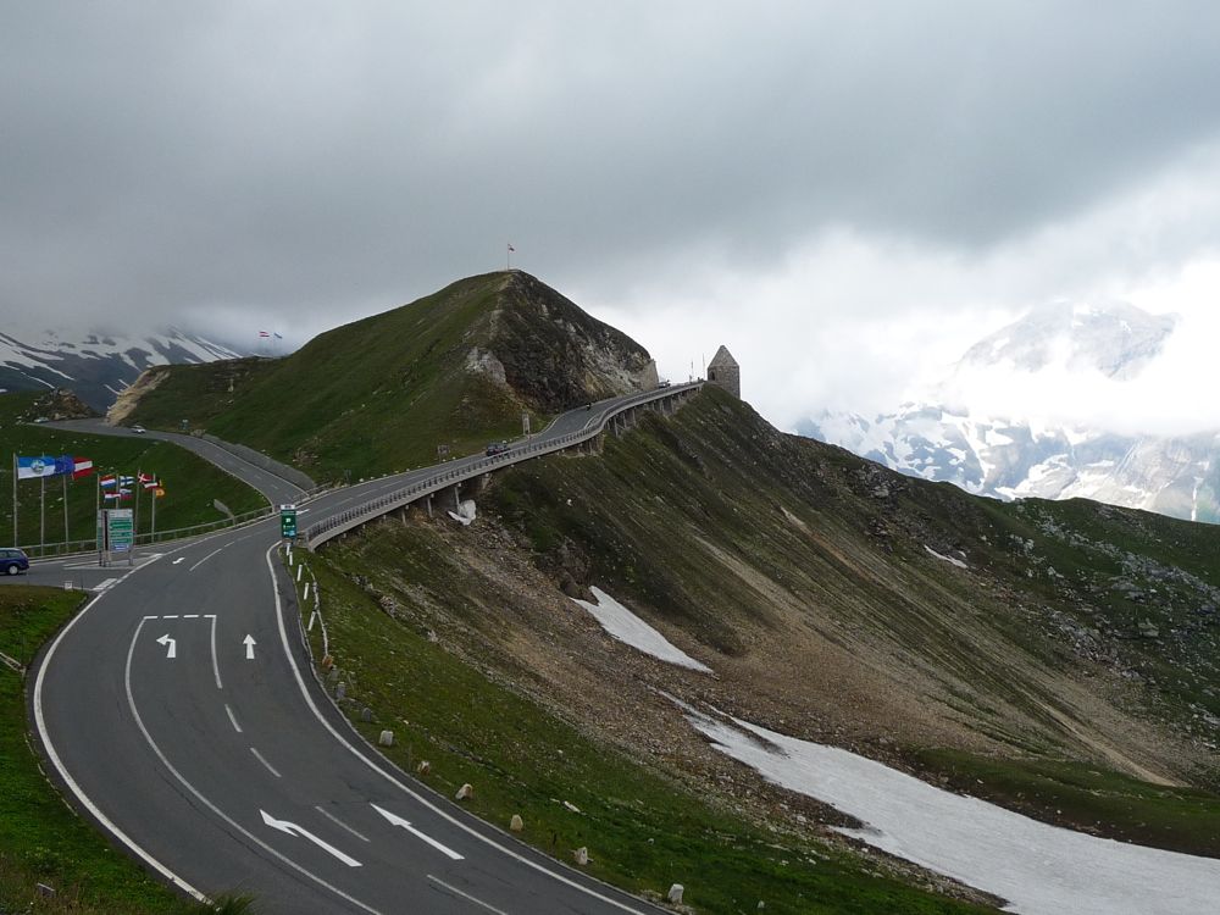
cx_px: 610
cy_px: 458
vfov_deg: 35.1
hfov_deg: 45.8
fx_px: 1445
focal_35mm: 41
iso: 100
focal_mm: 5
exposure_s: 1/500
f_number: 3.4
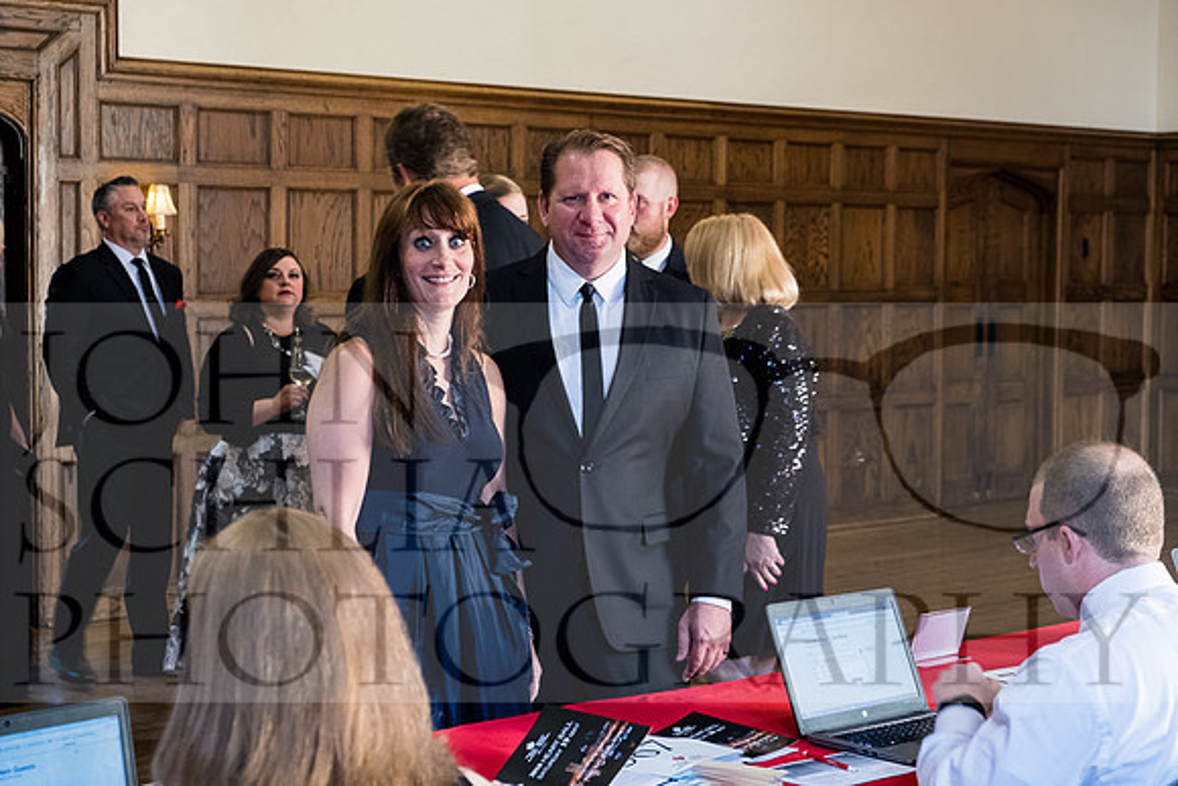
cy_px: 393
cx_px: 589
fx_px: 1996
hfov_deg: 32.9
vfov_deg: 22.3
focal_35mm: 61
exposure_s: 1/50
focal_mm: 40.7
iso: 1600
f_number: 4
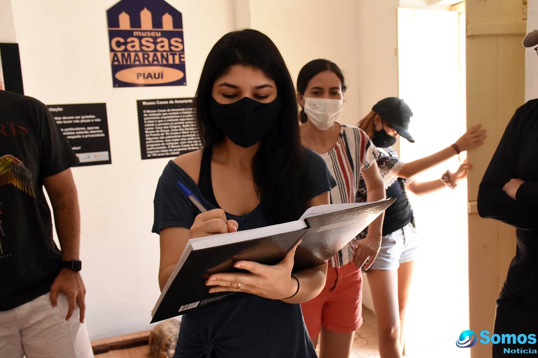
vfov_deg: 34.2
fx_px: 583
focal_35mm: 39
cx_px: 269
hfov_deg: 49.6
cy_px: 179
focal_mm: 26
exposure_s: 1/250
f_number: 8
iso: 2000
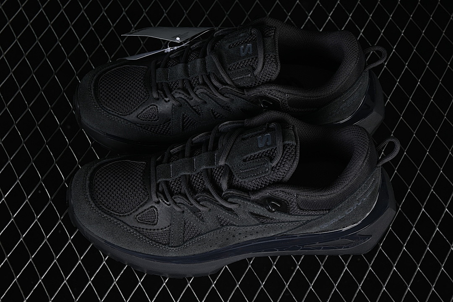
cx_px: 226
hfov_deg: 27.0
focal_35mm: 75
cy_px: 151
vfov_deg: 18.2
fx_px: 944
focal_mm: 50
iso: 160
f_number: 6.3
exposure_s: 1/50
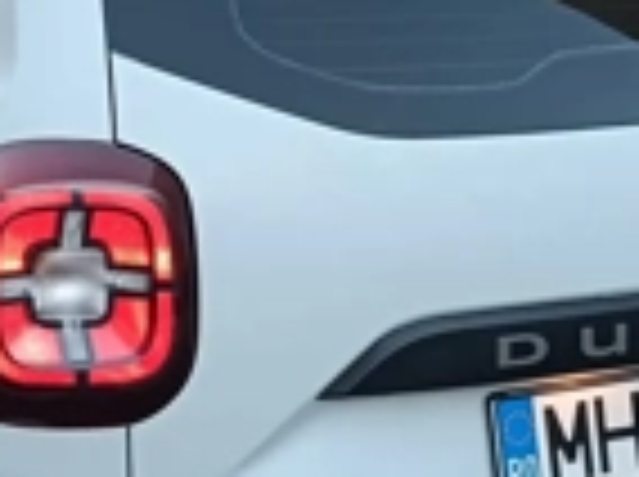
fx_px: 1953
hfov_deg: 18.5
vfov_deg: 13.9
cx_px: 207
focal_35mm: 106
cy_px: 198
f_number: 1.7
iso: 320
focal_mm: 4.7
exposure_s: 1/50
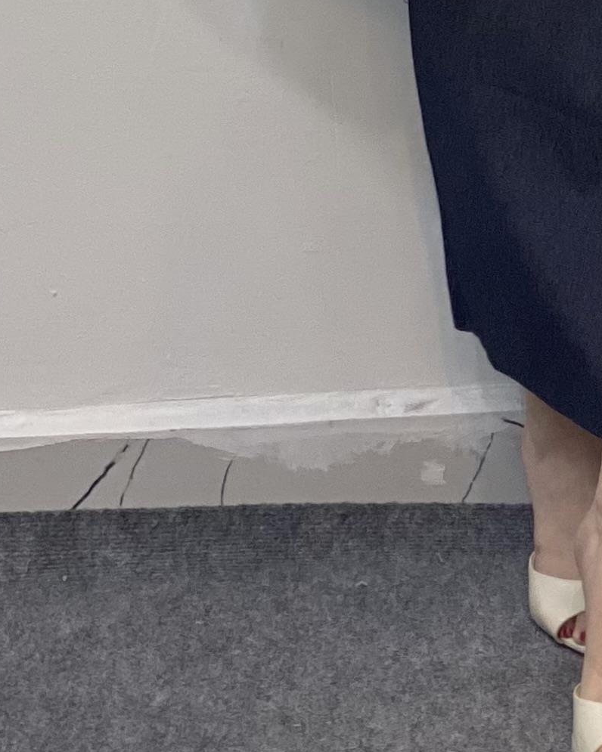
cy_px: -644
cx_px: 672
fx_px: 4521
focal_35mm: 203
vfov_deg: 9.1
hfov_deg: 7.6
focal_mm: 6
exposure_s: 1/100
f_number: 2
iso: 80
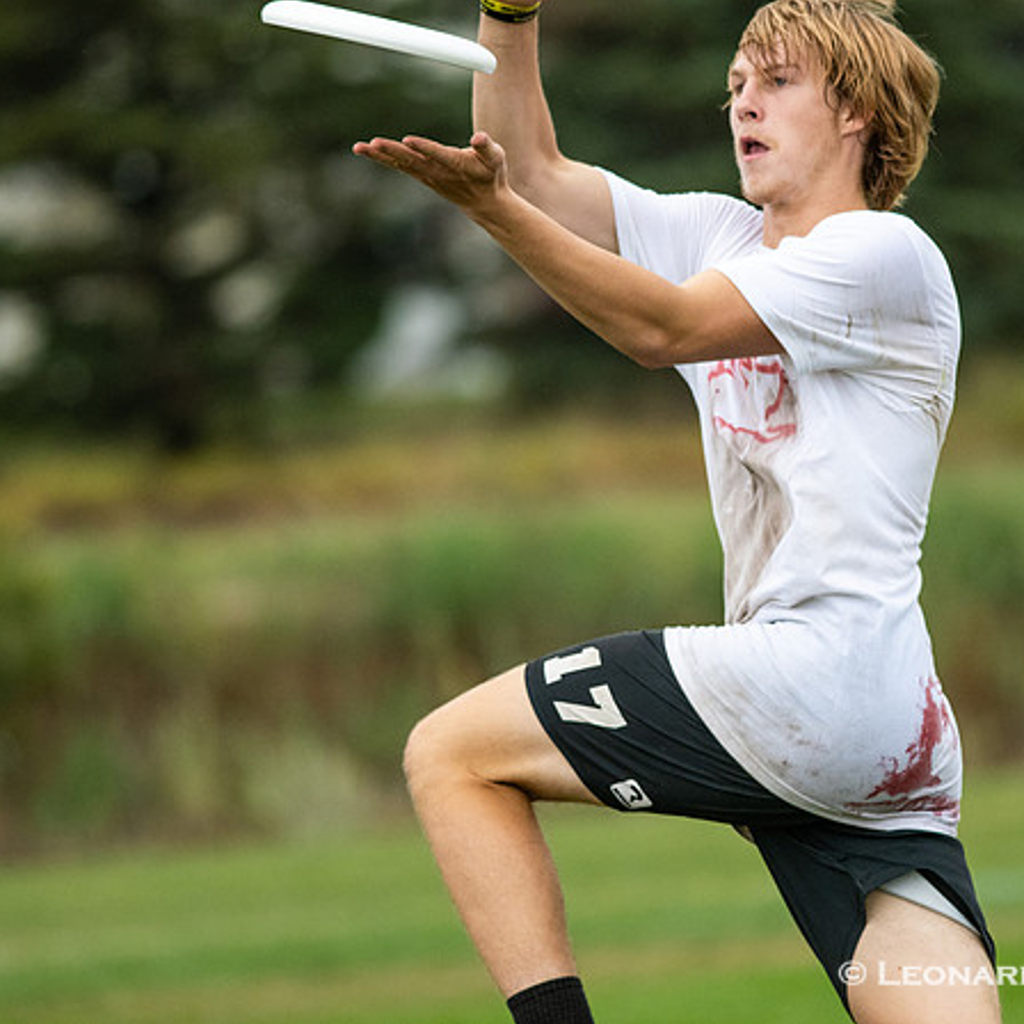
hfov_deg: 3.0
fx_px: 19311
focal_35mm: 577
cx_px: 664
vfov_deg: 3.0
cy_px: 512
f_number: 4
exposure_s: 1/1600
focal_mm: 300
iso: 1600
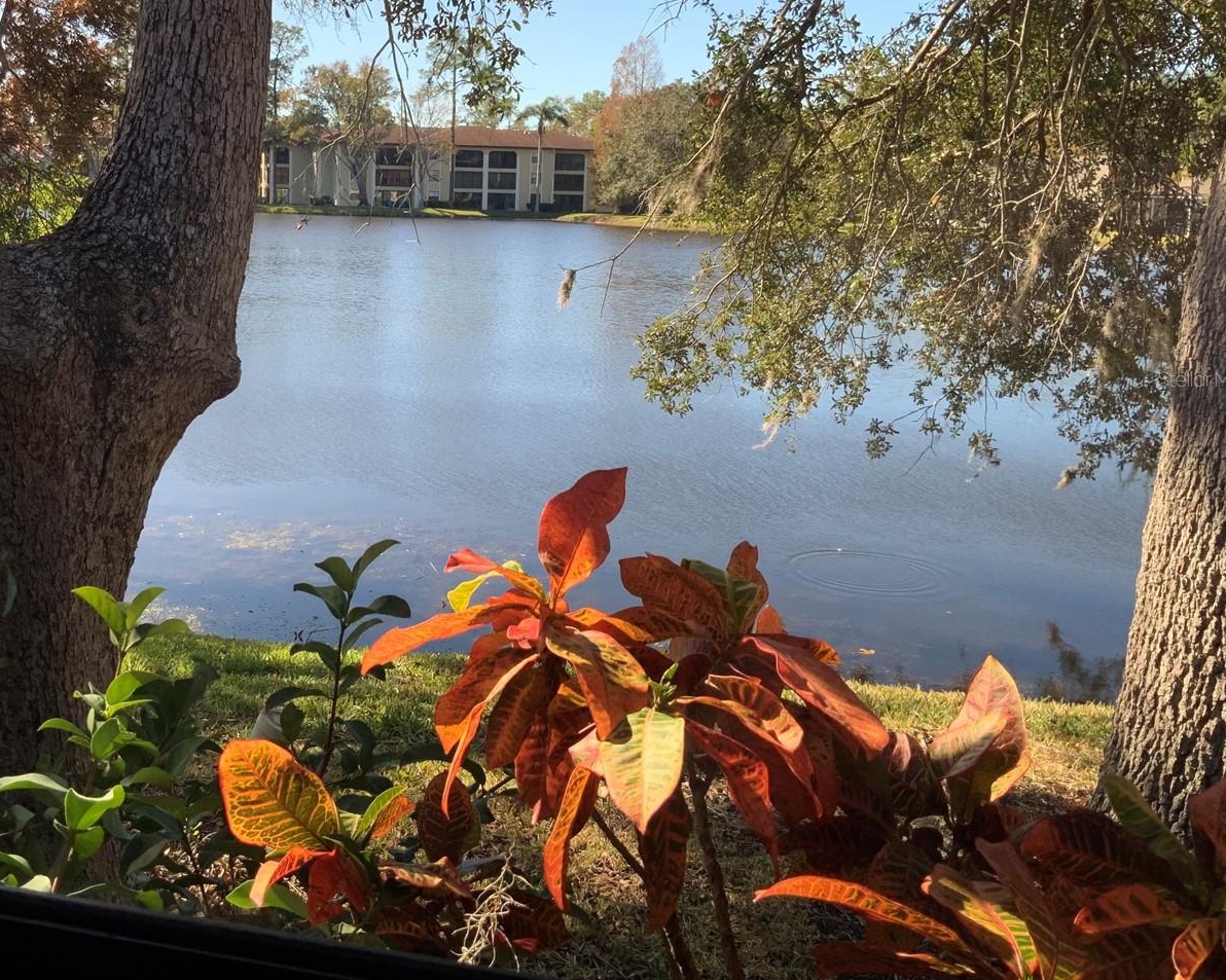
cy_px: 378
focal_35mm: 38
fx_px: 1378
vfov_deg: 38.9
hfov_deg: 47.3
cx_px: 432
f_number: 1.8
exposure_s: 1/380
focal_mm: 3
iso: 16
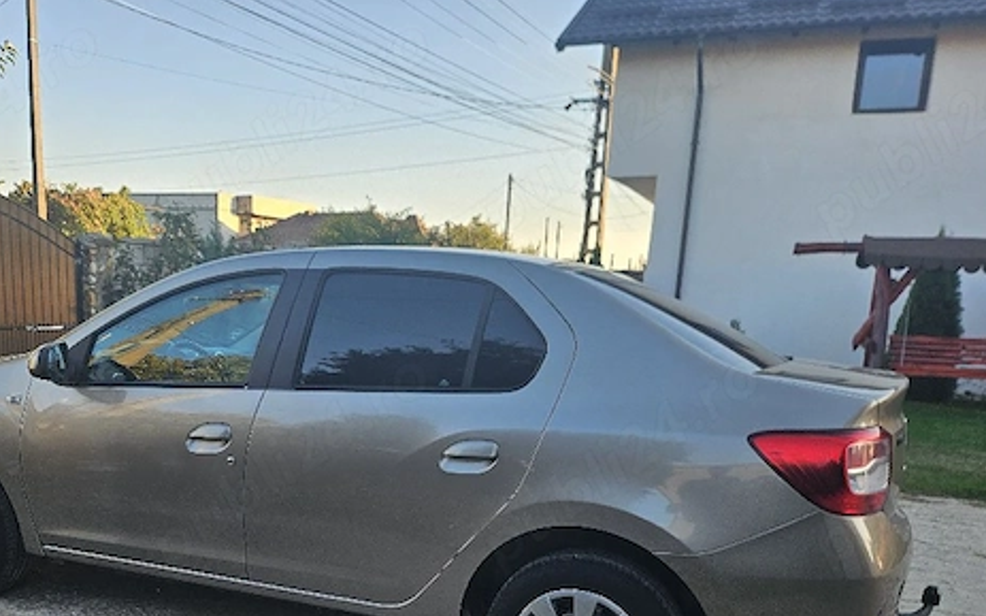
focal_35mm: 33
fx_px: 886
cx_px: 375
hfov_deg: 57.5
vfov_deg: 37.2
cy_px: 473
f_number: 1.8
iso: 50
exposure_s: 1/556
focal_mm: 5
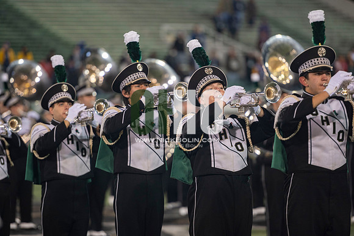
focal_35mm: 200
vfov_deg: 6.9
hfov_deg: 10.3
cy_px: 118
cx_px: 177
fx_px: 1965
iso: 1000
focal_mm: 200
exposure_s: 1/500
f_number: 2.8
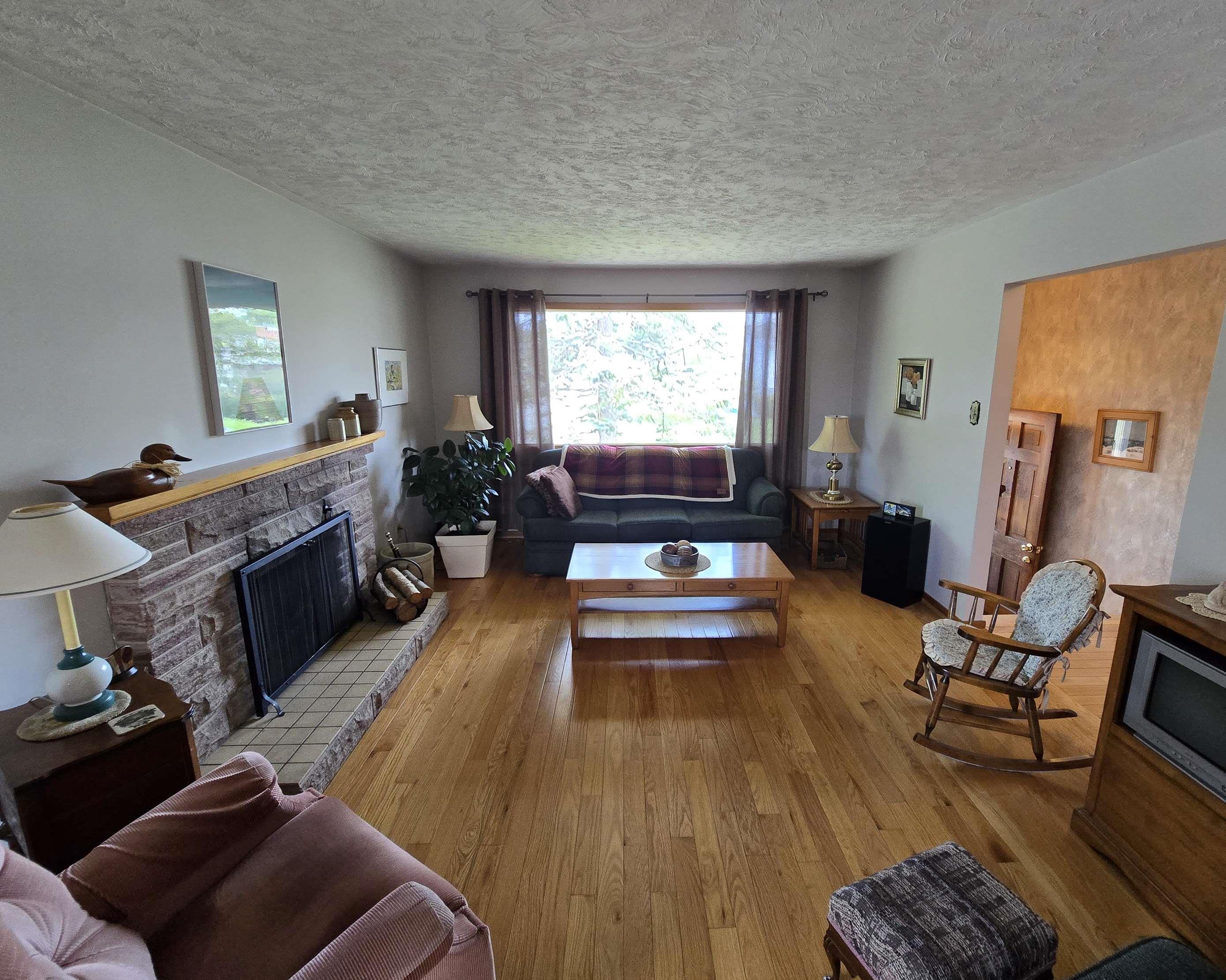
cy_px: 476
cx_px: 642
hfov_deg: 100.6
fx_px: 508
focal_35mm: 14
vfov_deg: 88.0
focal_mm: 2.2
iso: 320
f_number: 2.2
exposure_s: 1/60
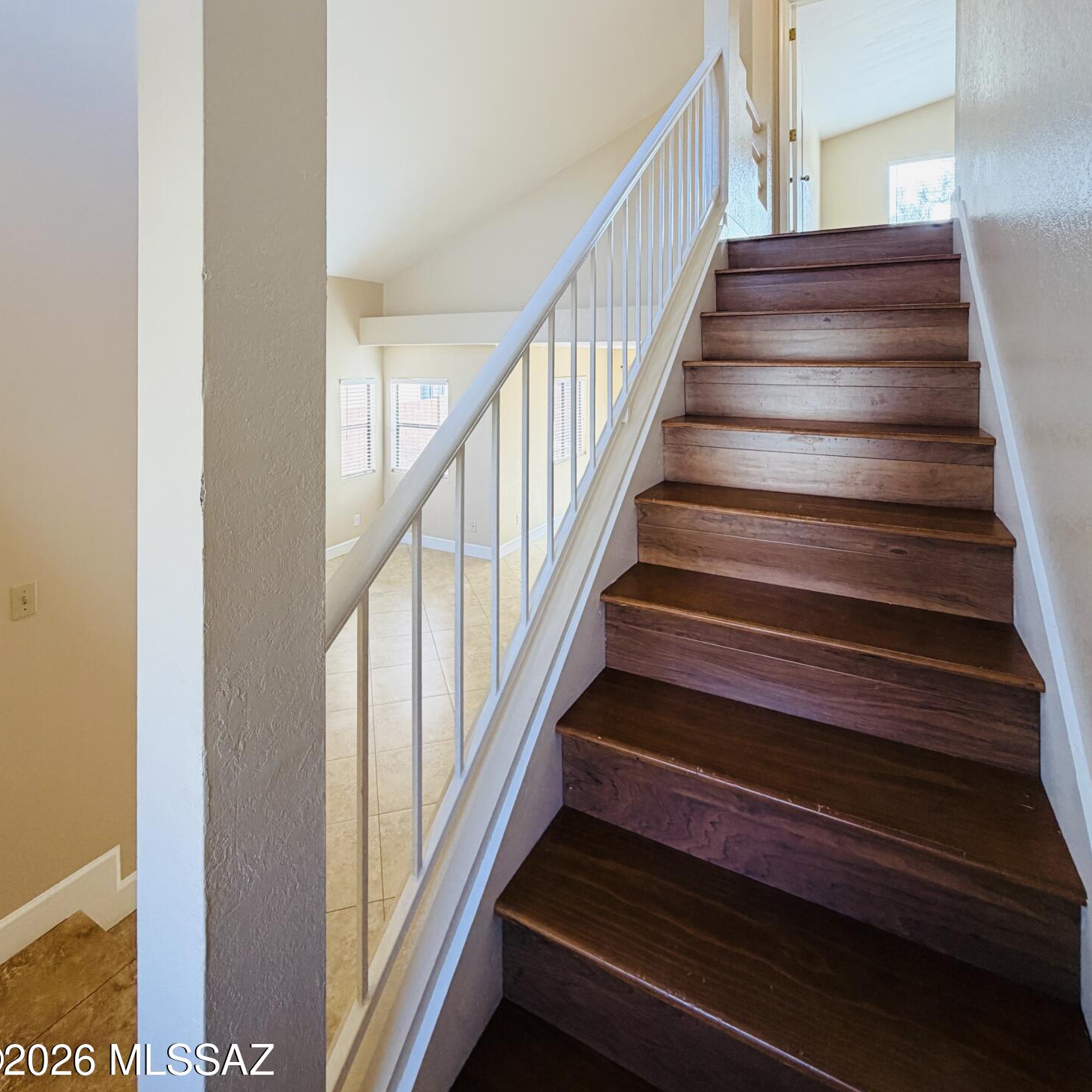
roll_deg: -0.4
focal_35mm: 17
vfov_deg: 81.6
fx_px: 607
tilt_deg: -1.7
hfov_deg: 83.9
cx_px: 530
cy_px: 379
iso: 250
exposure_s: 1/120
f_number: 2.2
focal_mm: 2.22
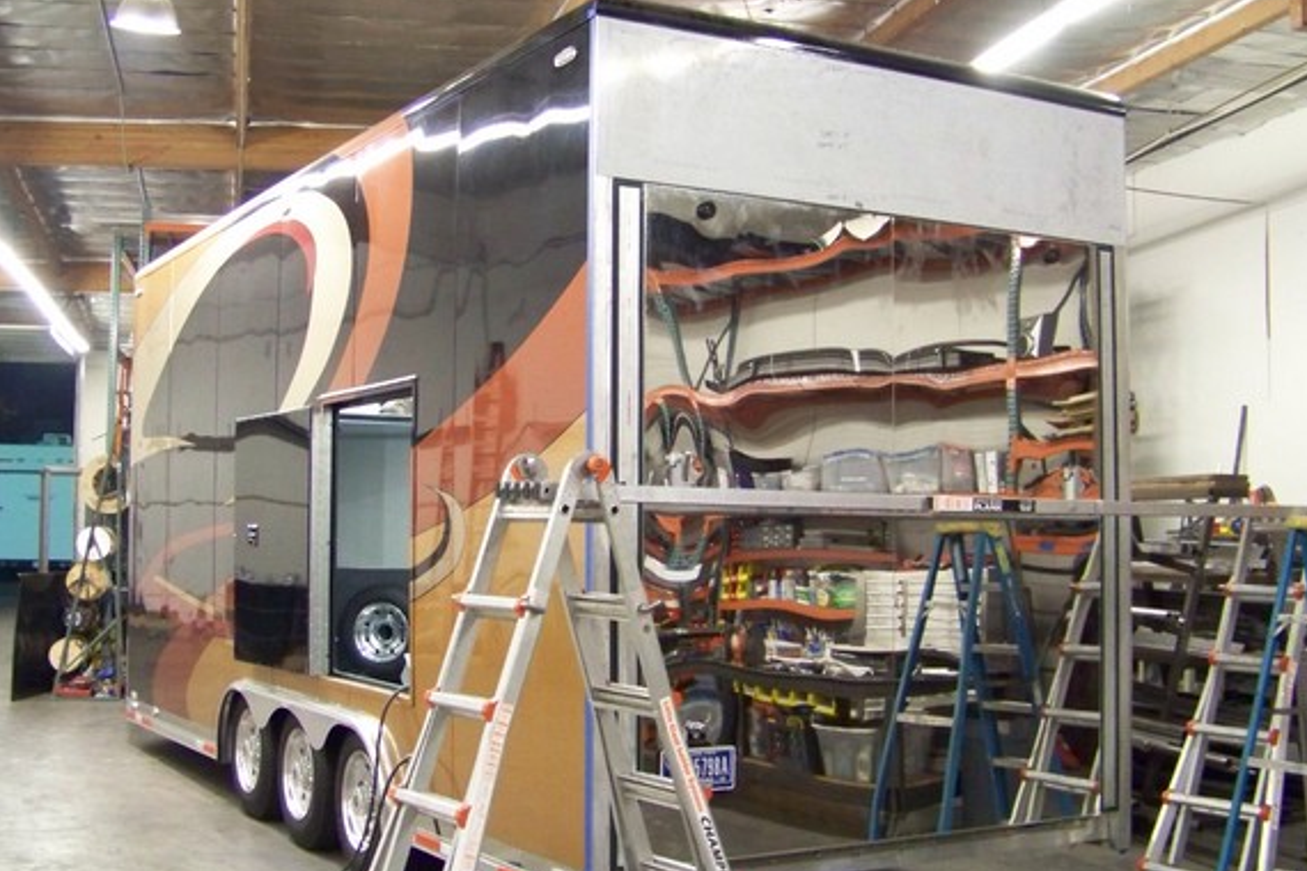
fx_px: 1670
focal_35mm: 46
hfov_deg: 42.7
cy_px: 460
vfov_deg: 29.2
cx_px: 654
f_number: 2.8
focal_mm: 5.85
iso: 400
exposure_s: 1/15
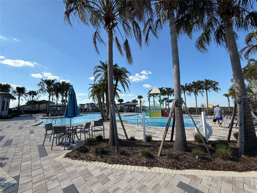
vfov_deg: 85.7
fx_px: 104
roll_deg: -0.1
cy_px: 96
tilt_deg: +7.9
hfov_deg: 102.1
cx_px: 128
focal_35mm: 14
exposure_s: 1/2165
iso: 50
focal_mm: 2.22
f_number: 2.2
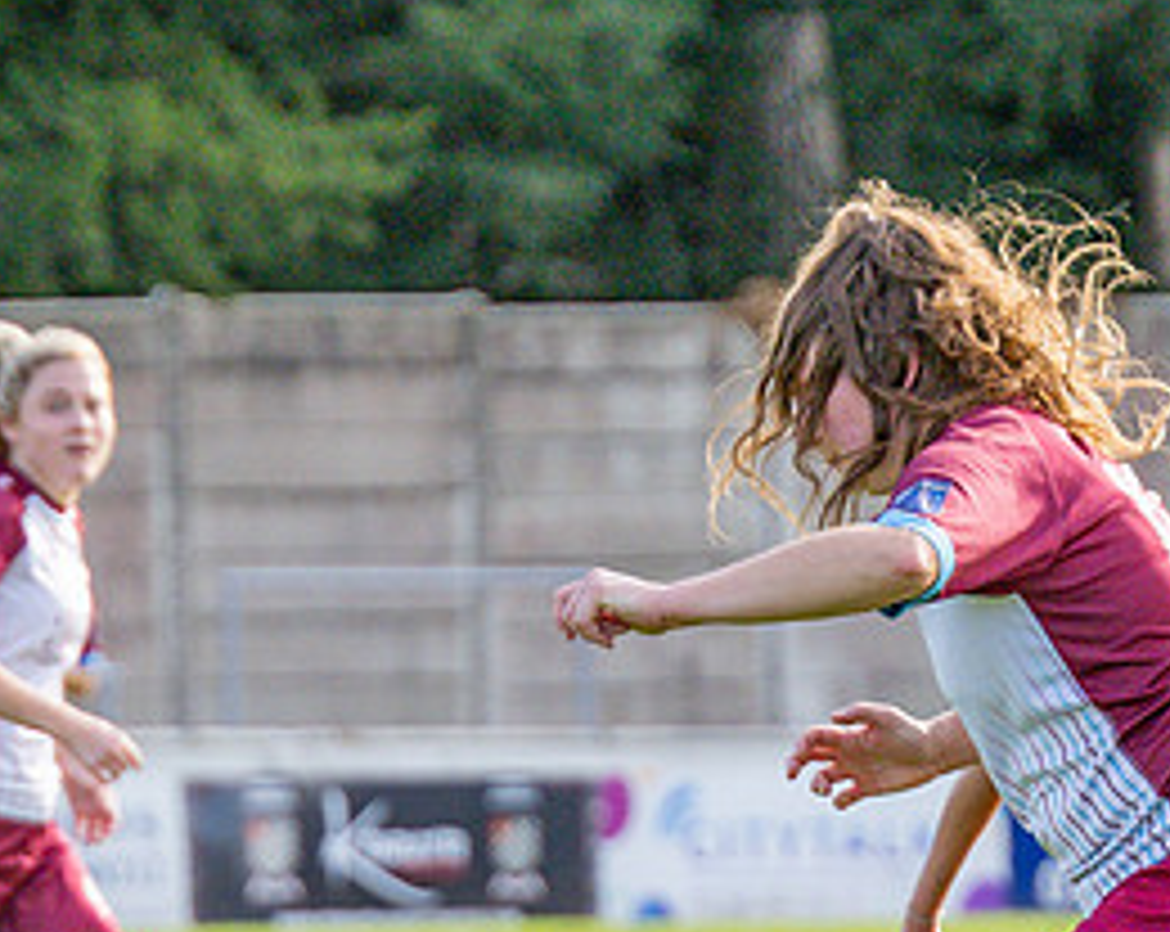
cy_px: 1114
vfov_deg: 2.6
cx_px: 622
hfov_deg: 3.3
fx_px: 20496
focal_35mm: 593
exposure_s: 1/1600
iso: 125
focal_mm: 135
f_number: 4
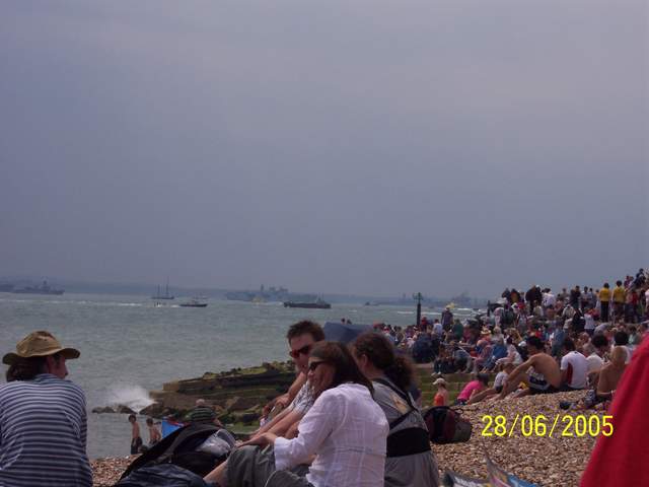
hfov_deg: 17.3
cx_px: 324
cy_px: 244
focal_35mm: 114
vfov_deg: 13.0
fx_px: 2137
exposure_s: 1/700
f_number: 8
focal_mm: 24
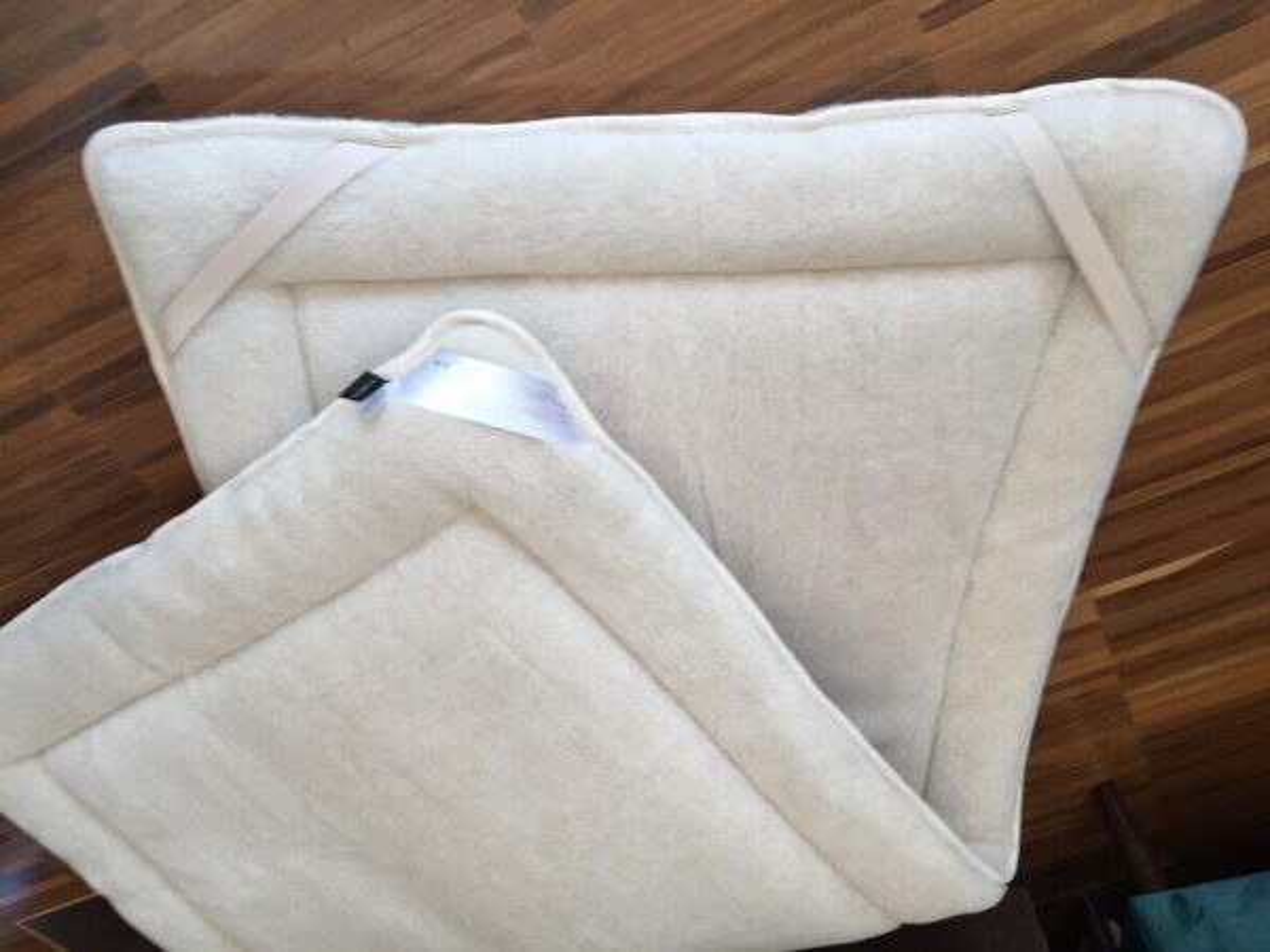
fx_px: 1064
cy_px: 476
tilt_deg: -50.4
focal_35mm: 29
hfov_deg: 61.7
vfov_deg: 48.2
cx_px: 635
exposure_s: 1/50
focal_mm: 4.15
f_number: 2.2
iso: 40
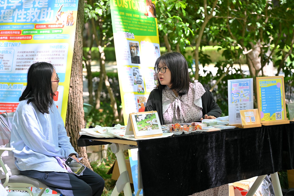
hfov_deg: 21.7
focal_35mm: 94
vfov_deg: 14.6
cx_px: 147
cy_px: 98
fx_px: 768
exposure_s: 1/200
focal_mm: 94
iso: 200
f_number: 4
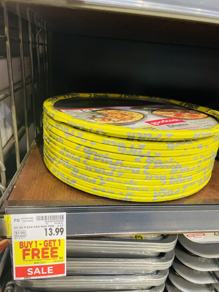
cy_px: 146
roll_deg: -3.5
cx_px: 110
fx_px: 219
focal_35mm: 26
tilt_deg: -22.2
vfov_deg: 67.3
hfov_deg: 53.1
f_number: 1.6
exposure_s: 1/60
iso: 160
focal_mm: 4.2
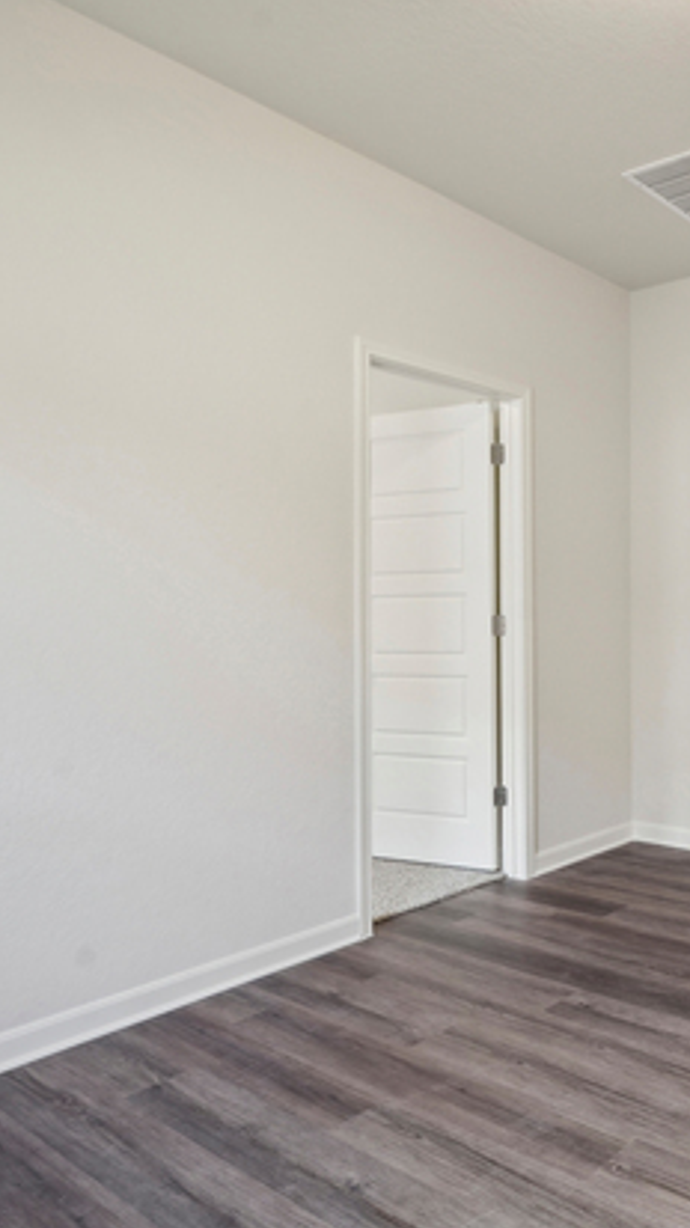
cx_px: 651
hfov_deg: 40.2
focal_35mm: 26
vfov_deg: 71.9
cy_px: 608
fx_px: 847
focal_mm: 16
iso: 400
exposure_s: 1/20
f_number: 8
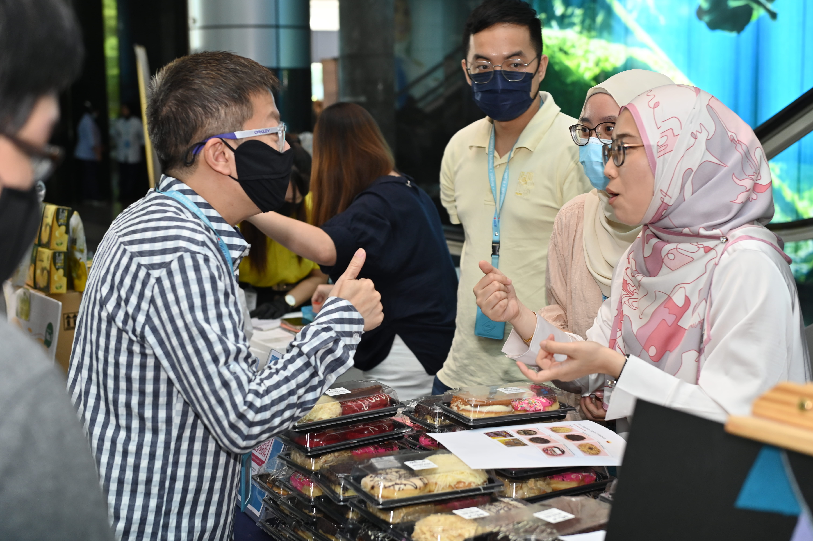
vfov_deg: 24.6
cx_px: 406
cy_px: 270
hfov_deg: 36.3
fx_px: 1241
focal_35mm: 55
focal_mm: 55
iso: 1000
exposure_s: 1/100
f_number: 4.5
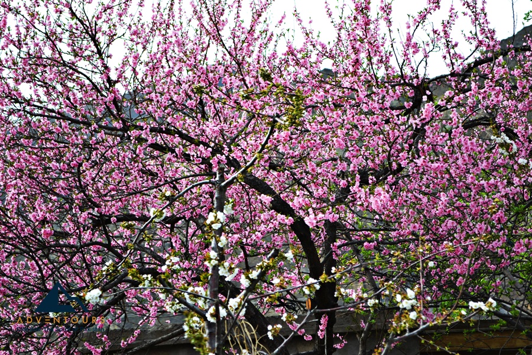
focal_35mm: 82
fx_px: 1219
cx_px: 266
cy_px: 178
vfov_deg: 16.6
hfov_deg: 24.6
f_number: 5.6
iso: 400
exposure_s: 1/640
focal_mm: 55
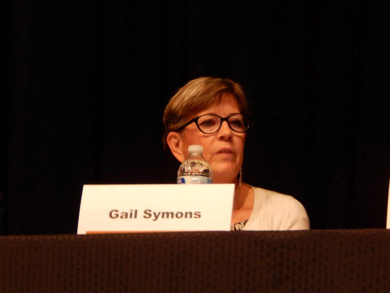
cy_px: 146
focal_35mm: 250
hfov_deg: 7.9
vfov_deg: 5.9
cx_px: 195
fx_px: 2817
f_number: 5.6
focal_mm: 44.9
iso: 125
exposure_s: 1/30
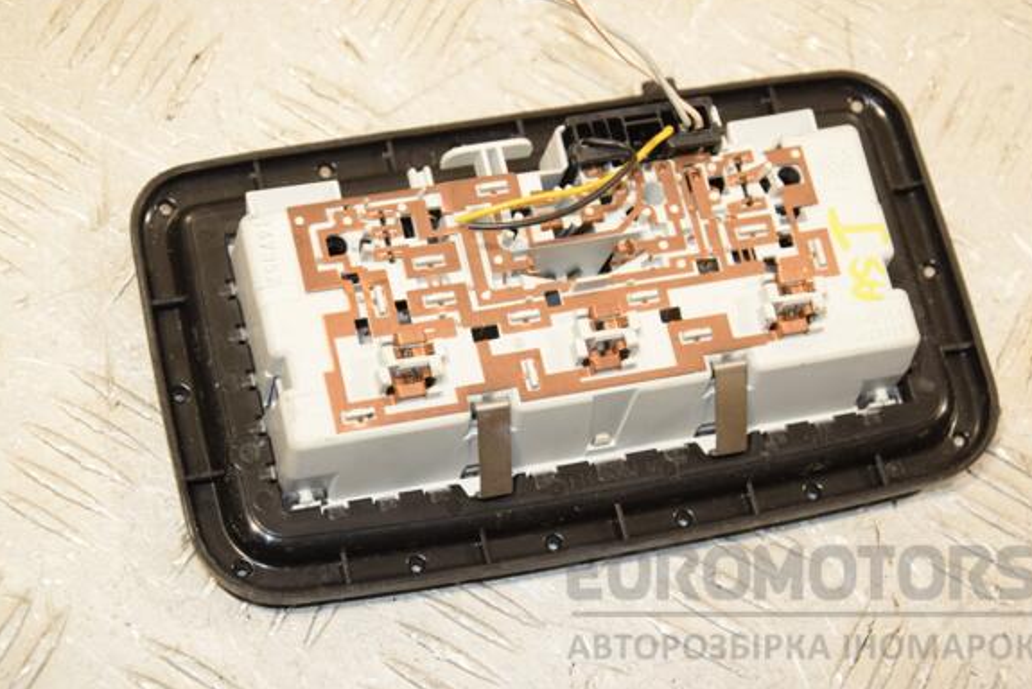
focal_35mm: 97
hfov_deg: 21.0
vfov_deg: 14.1
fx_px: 2782
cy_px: 334
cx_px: 533
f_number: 7.1
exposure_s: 1/200
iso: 800
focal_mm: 62
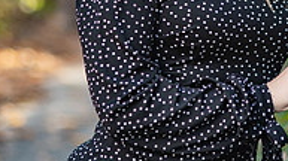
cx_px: 206
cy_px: -12
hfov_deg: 10.4
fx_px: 1586
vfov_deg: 5.8
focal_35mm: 208
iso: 160
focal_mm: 85
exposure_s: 1/500
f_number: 2.8
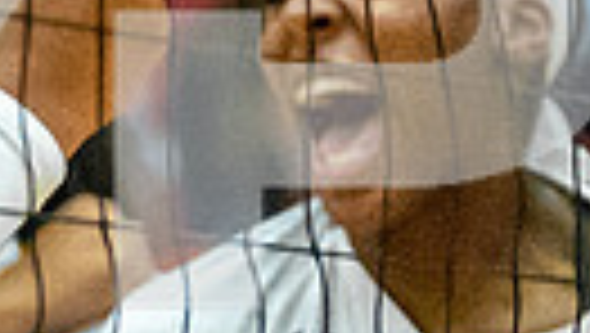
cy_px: 667
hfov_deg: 1.6
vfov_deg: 0.9
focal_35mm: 1356
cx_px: 542
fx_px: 21236
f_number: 2.8
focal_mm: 123
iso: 2000
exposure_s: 1/1600
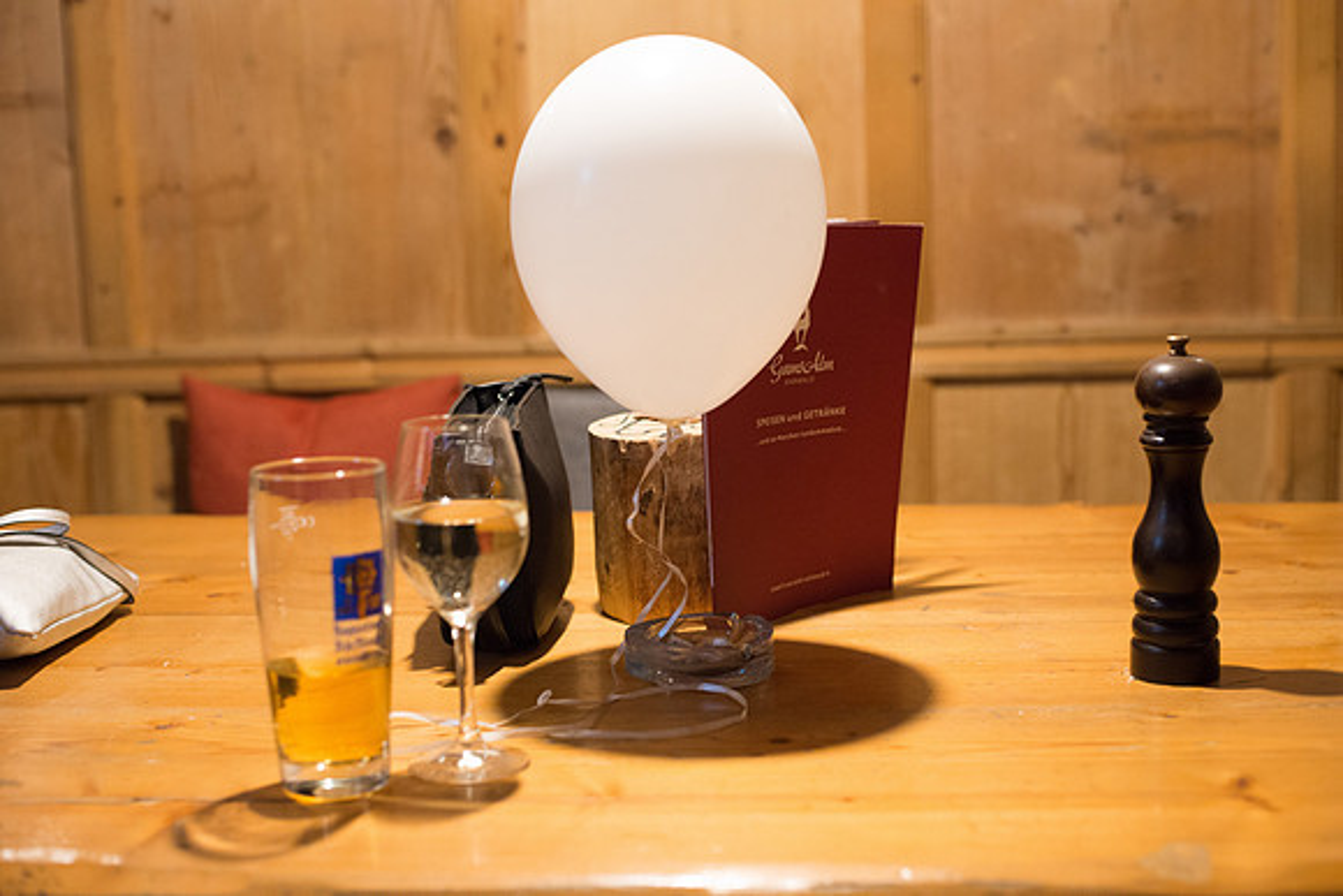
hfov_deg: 39.6
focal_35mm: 50
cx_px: 672
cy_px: 448
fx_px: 1866
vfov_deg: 27.0
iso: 3200
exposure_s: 1/50
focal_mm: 50
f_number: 3.5
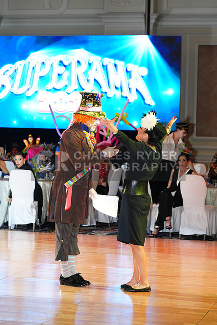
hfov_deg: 13.0
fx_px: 949
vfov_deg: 19.5
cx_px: 108
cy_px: 162
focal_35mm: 105
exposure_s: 1/250
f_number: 4
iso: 2500
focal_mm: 105
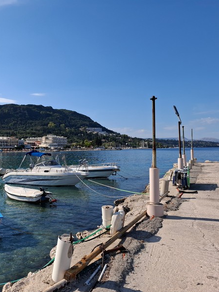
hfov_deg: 43.7
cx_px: 50
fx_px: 262
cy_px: 147
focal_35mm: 31
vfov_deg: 58.4
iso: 50
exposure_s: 1/2160
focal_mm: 5.54
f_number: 1.8
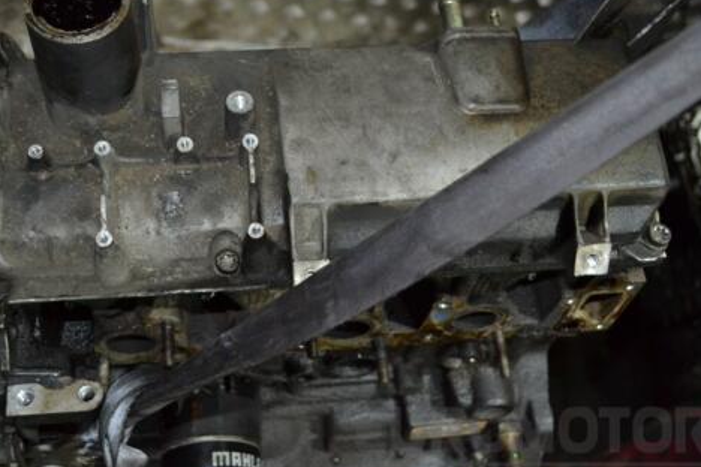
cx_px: 328
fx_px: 974
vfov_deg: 27.0
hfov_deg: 39.6
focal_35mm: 50
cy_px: 231
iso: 1250
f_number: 4.2
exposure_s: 1/60
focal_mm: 26
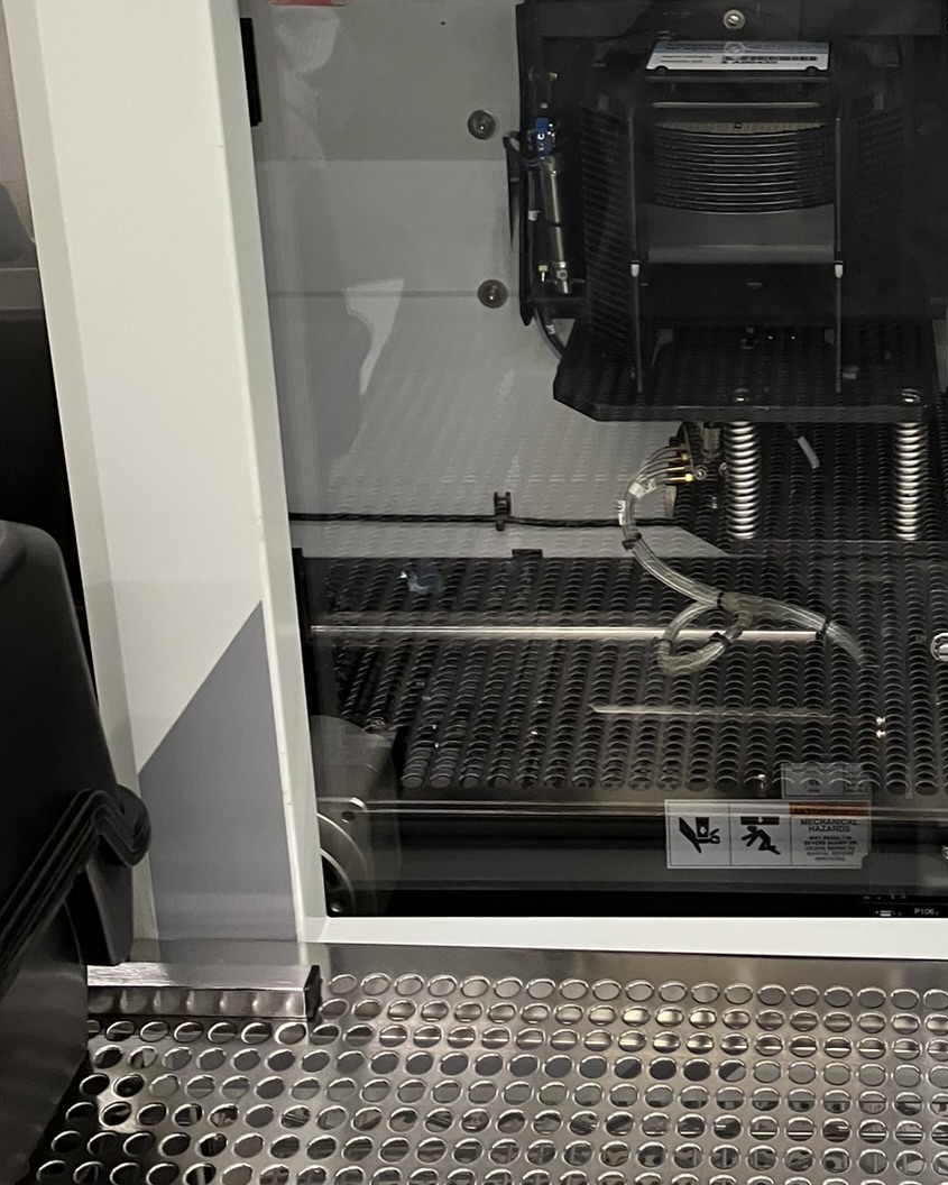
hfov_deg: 27.9
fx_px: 1859
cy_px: 180
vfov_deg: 33.9
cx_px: 789
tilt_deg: -15.8
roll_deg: +0.8
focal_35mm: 53
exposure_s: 1/50
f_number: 1.8
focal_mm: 3.99
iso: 80
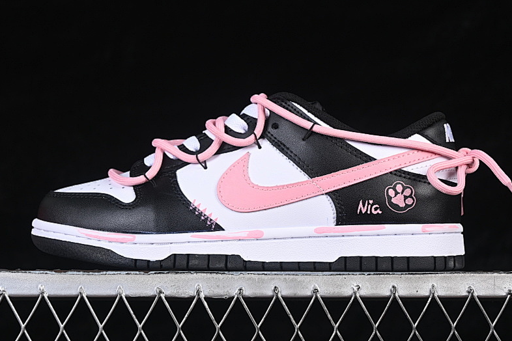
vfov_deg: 13.3
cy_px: 126
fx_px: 1465
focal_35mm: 103
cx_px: 253
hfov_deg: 19.8
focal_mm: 50
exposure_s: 1/80
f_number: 7.1
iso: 160
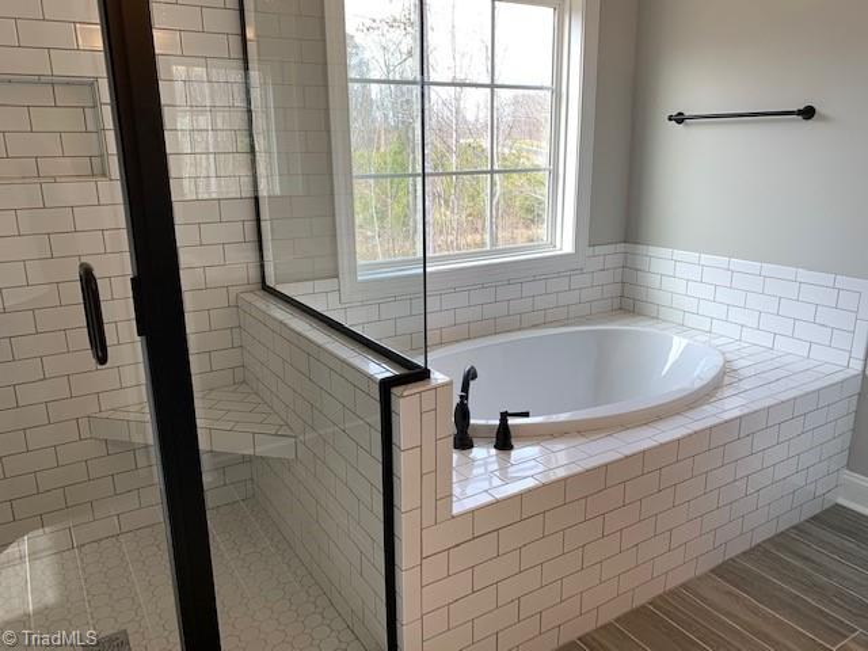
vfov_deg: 53.1
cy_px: 326
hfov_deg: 67.3
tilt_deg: -17.0
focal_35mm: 26
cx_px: 434
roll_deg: -0.6
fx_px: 652
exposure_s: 1/120
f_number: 1.8
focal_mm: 4.25
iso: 25
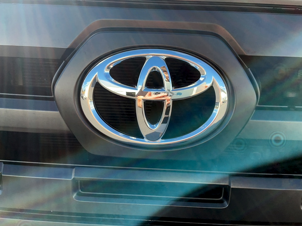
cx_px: 151
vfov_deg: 46.8
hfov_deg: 60.0
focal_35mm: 30
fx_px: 262
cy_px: 113
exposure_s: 1/331
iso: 32
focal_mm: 3
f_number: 1.8
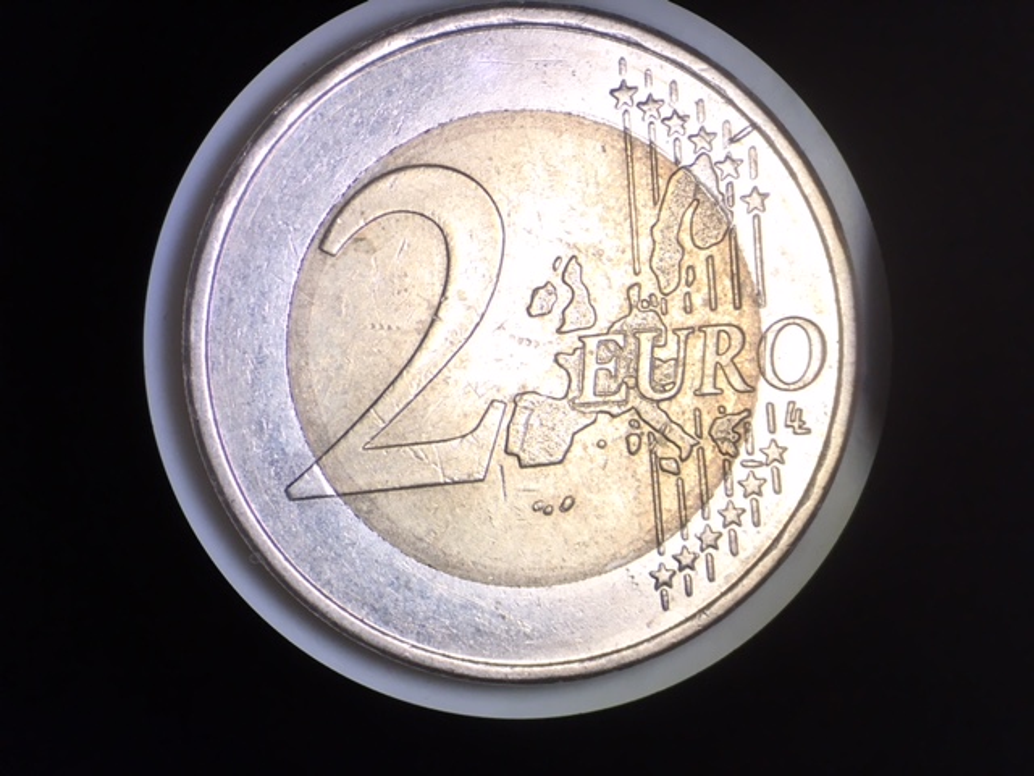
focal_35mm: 29
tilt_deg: -44.8
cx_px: 517
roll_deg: -1.9
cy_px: 388
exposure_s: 1/30
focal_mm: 4.15
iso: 25
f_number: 2.2
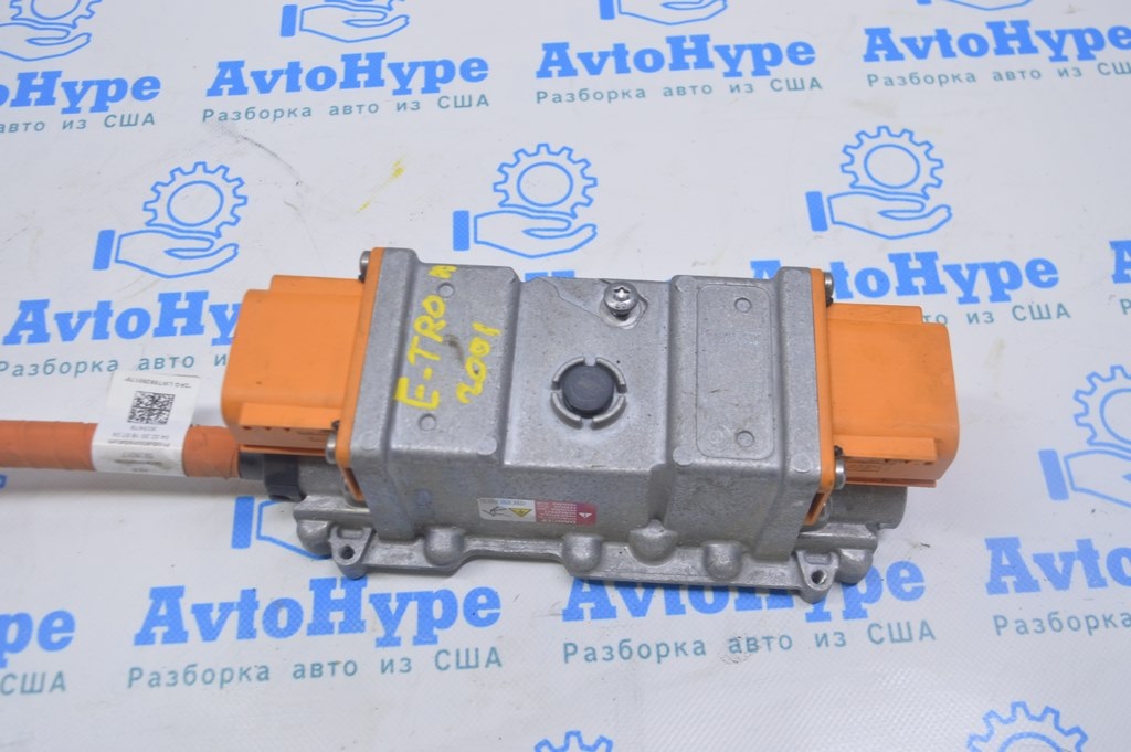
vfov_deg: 36.8
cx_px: 566
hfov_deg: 53.2
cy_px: 376
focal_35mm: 36
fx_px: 1130
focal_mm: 24
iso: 400
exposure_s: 1/25
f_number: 5.6
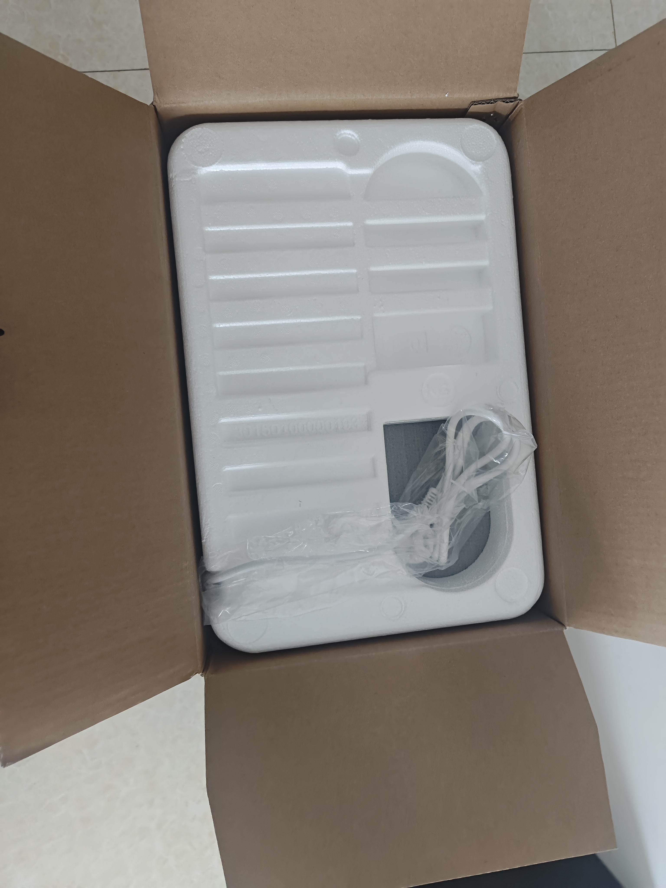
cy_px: 444
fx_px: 590
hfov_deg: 58.9
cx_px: 333
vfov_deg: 73.9
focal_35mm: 23
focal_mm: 5.56
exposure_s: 1/50
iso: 1509
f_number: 1.88
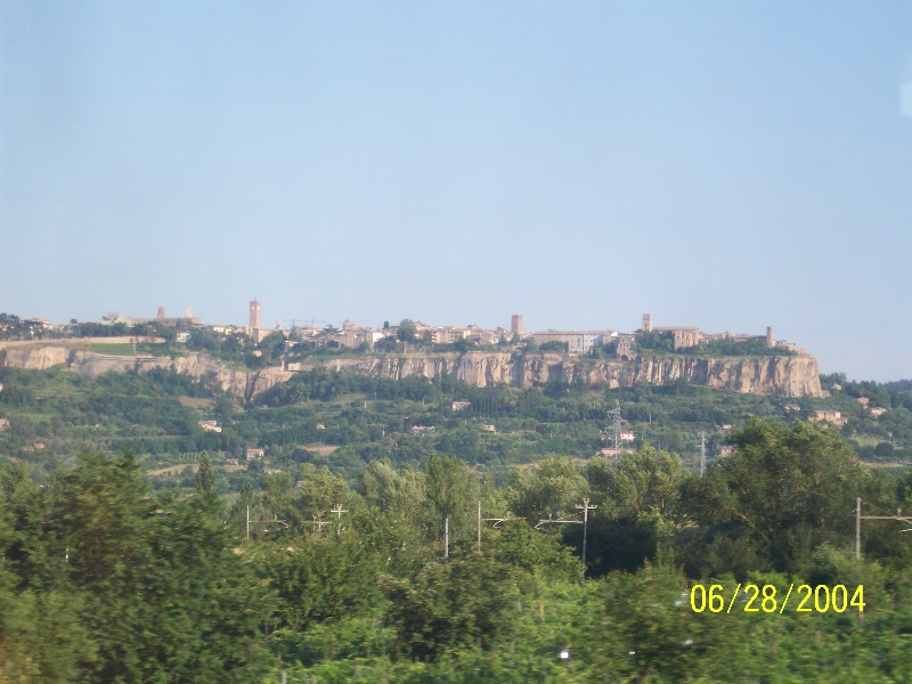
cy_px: 342
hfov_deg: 17.3
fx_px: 3003
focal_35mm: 114
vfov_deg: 13.0
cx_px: 456
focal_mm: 24
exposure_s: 1/180
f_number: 4.8
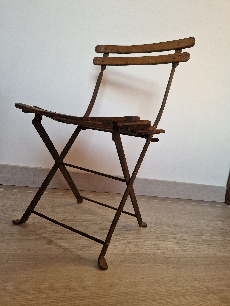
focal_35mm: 23
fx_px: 204
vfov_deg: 73.9
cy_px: 153
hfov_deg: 58.9
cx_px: 115
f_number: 1.8
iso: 50
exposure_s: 1/218
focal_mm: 5.4
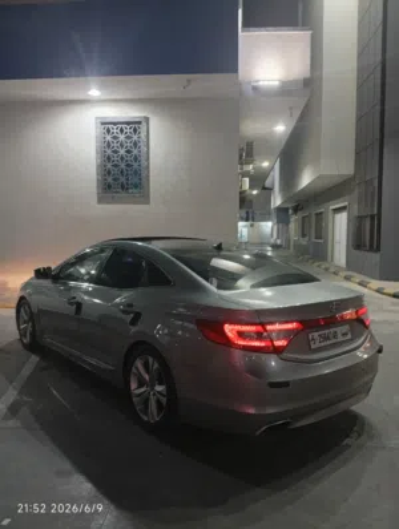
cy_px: 264
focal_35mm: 27
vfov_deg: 65.2
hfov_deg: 51.5
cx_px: 200
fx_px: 414
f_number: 1.8
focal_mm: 3.98
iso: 875
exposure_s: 1/20
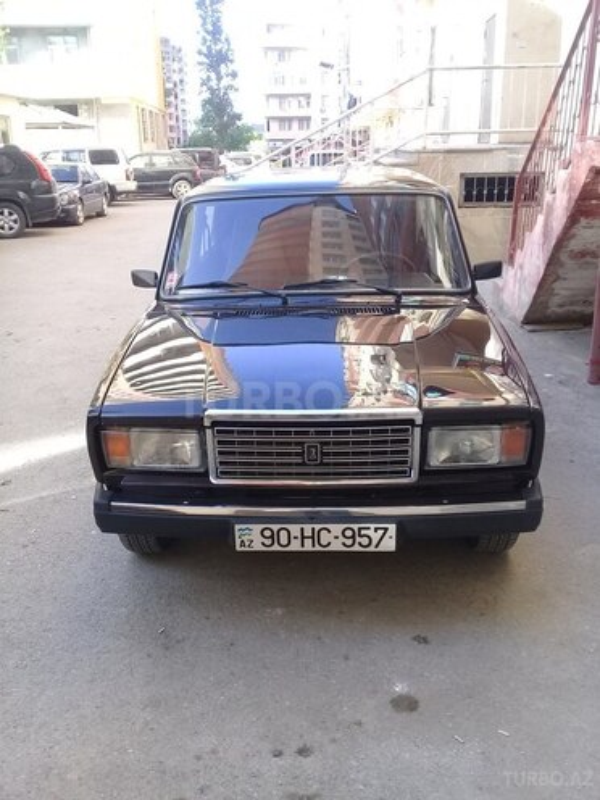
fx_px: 716
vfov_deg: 58.4
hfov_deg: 45.4
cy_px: 400
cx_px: 300
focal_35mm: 31
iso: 50
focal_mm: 3.3
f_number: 2.2
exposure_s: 1/60
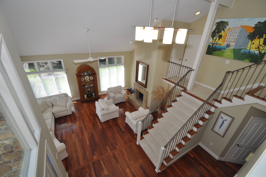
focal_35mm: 15
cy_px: 88
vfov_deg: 77.2
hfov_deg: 100.5
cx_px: 133
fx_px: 111
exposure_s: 1/125
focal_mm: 10
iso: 220
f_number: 5.6
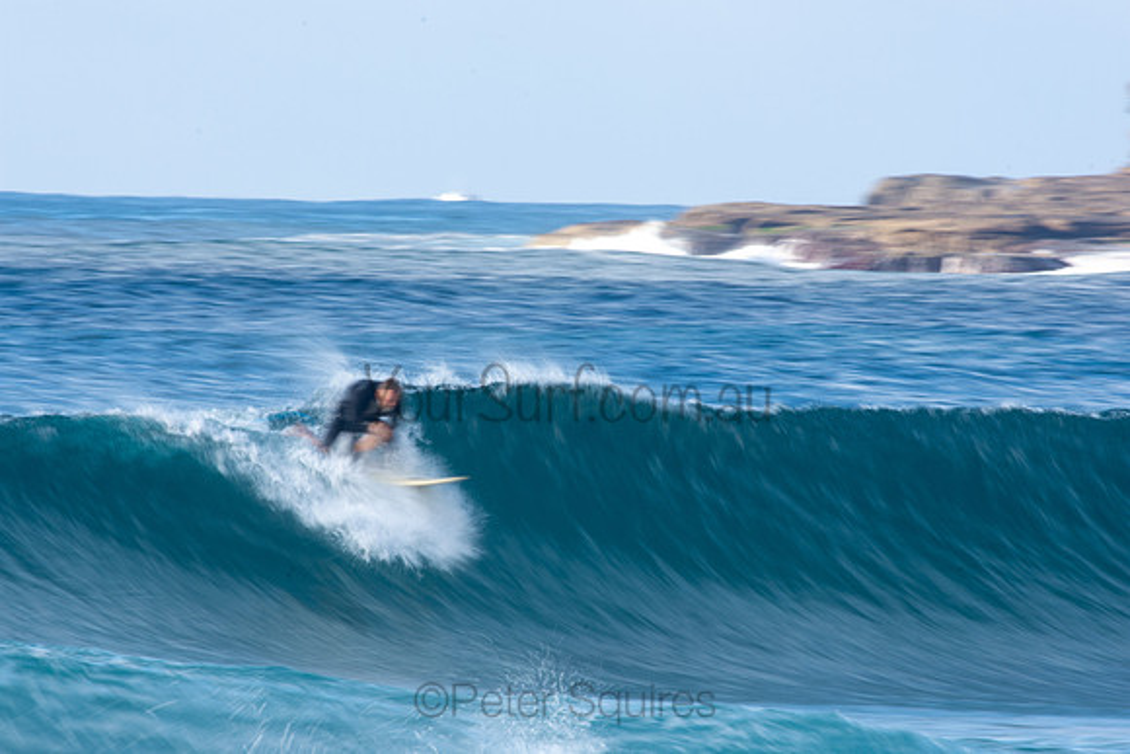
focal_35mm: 750
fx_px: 23546
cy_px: 377
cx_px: 565
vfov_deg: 1.8
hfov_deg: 2.7
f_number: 25
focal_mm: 500
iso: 100
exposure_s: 1/15
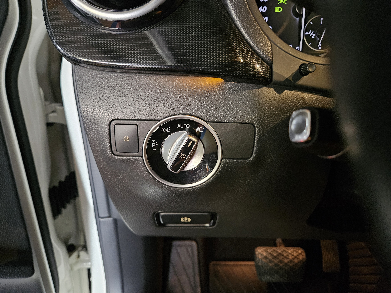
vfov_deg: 58.9
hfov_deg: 73.9
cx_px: 196
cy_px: 146
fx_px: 260
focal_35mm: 23
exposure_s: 1/24
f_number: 1.8
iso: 640
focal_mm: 5.4
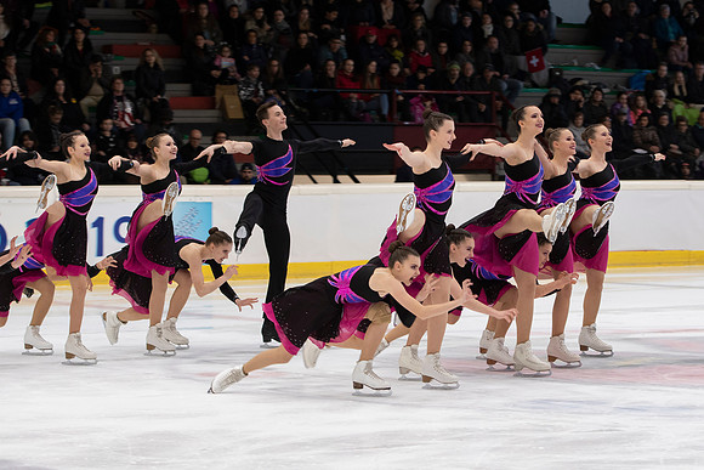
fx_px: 2618
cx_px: 446
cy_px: 224
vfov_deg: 10.3
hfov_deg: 15.3
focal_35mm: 134
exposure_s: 1/200
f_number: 3.5
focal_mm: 70
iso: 800
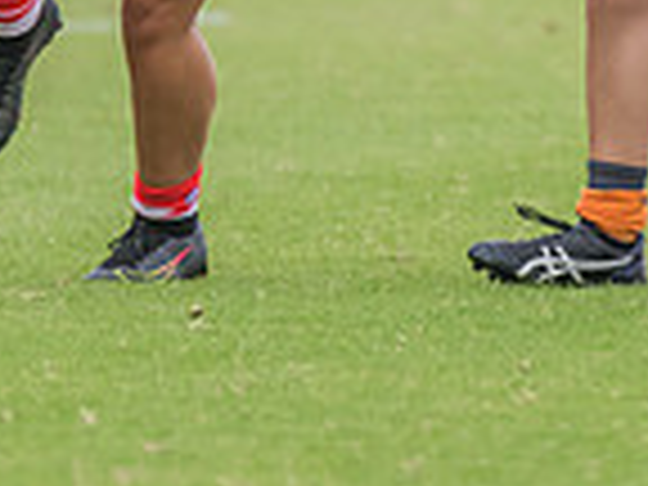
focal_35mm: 2912
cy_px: -400
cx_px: 458
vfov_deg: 0.5
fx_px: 54512
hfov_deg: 0.7
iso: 1000
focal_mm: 600
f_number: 7.1
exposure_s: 1/1600
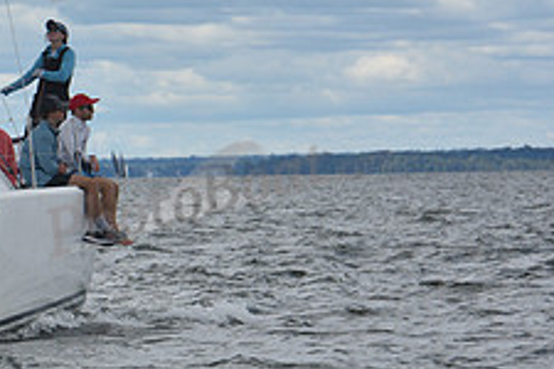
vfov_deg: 3.0
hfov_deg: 4.6
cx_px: -79
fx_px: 6940
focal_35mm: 451
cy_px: 100
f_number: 10
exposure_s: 1/800
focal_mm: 175
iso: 250
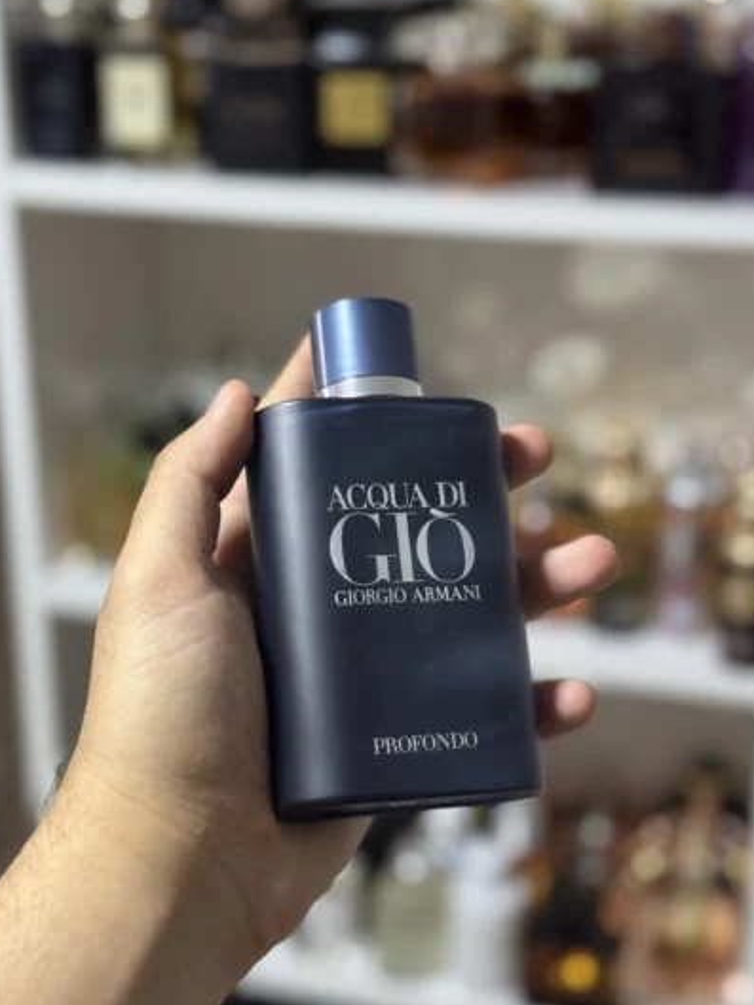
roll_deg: -0.5
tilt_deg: -20.1
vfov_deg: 36.8
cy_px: 489
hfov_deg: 28.0
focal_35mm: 52
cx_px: 386
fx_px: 1510
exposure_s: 1/50
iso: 200
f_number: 1.78
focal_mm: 6.76
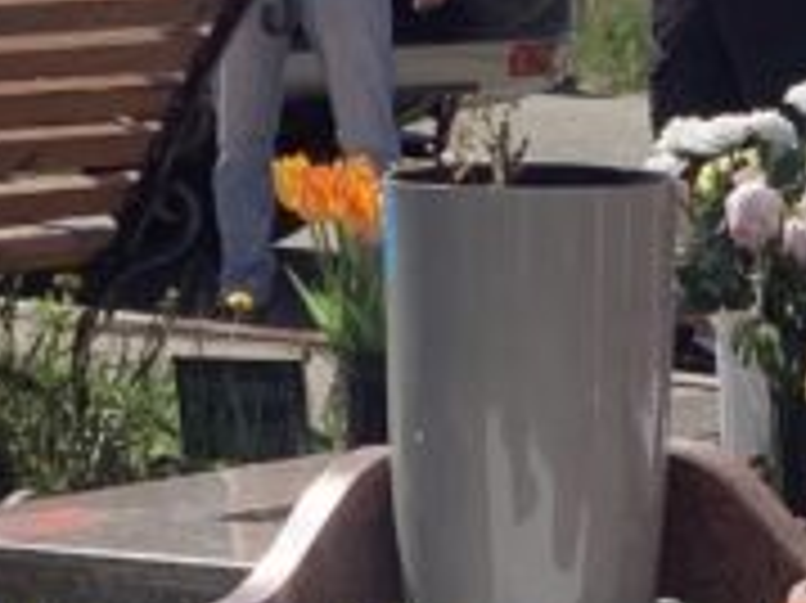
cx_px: 612
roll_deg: +0.1
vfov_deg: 4.9
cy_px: -842
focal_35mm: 297
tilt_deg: +5.2
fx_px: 6911
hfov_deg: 6.7
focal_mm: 6
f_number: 2.4
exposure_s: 1/1089
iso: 16
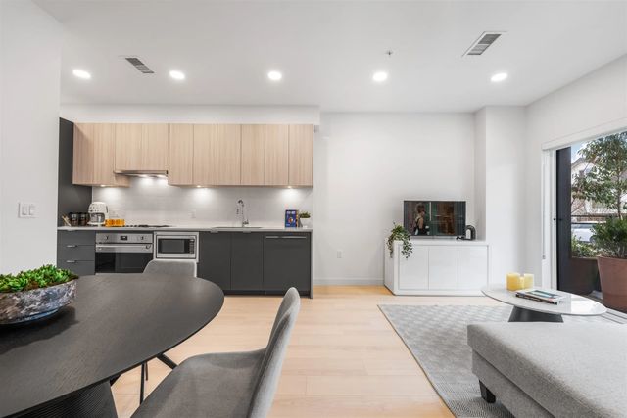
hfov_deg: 104.2
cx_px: 314
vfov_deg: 81.2
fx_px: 244
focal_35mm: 14
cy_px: 209
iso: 320
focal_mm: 14
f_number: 8
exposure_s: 1/8
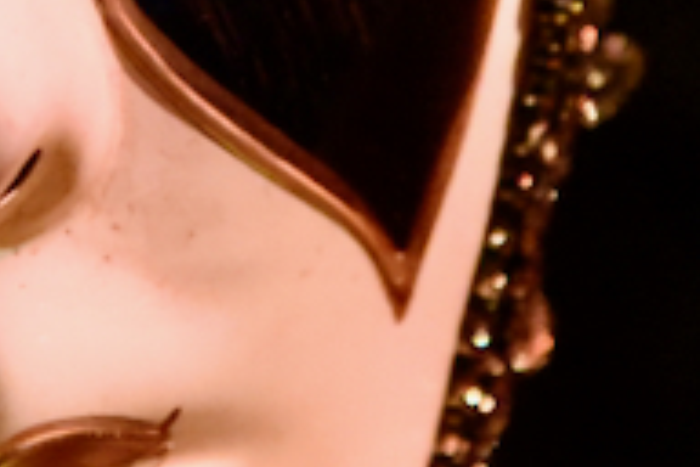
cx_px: -73
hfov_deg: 2.9
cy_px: -294
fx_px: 13591
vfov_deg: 2.0
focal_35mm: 699
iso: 12800
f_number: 4
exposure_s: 1/125
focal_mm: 105
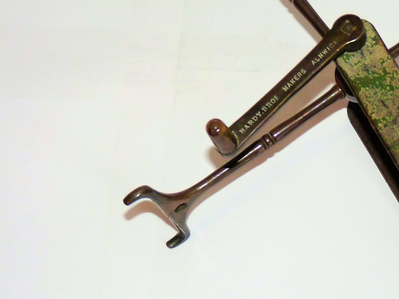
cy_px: 158
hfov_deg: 18.3
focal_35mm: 105
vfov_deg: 14.1
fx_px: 1210
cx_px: 378
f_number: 3.2
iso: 100
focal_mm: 9.2
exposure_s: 1/30
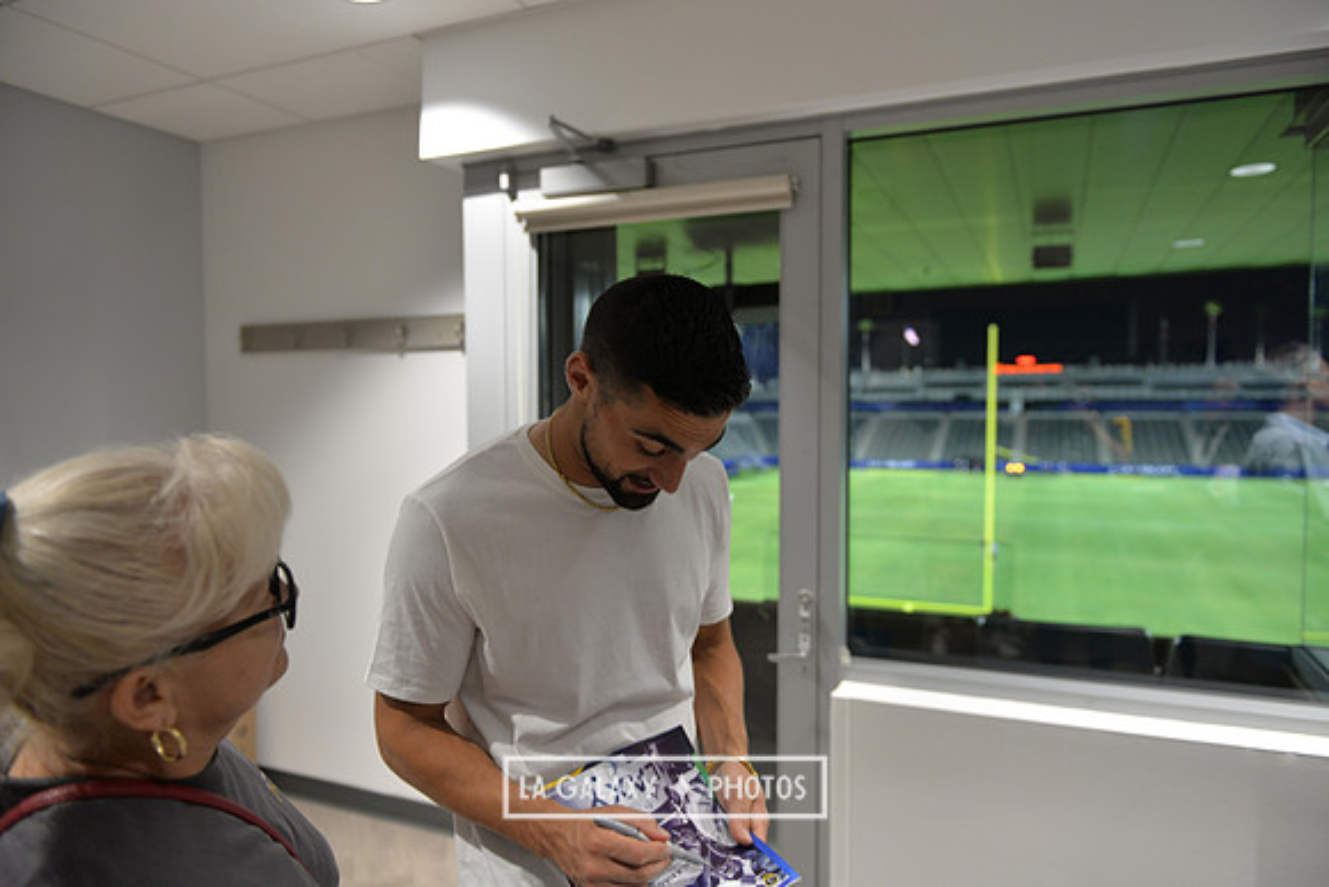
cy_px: 444
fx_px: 886
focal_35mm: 24
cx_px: 664
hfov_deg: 73.7
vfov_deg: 53.2
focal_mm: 24
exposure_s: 1/80
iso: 800
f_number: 2.8
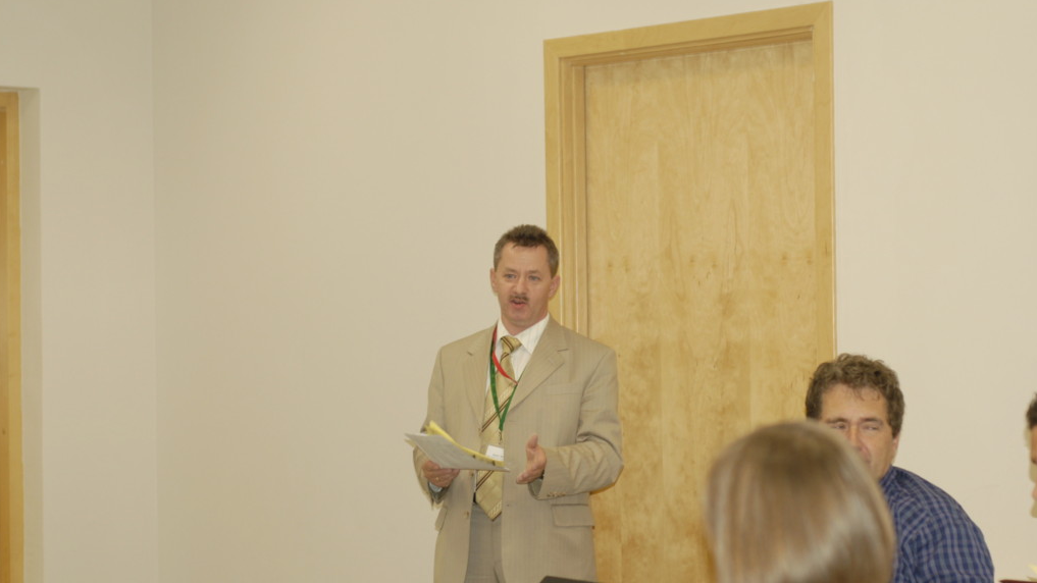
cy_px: 294
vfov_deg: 15.3
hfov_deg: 26.9
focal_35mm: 79
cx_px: 517
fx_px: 2172
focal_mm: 50
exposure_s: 1/160
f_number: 2.8
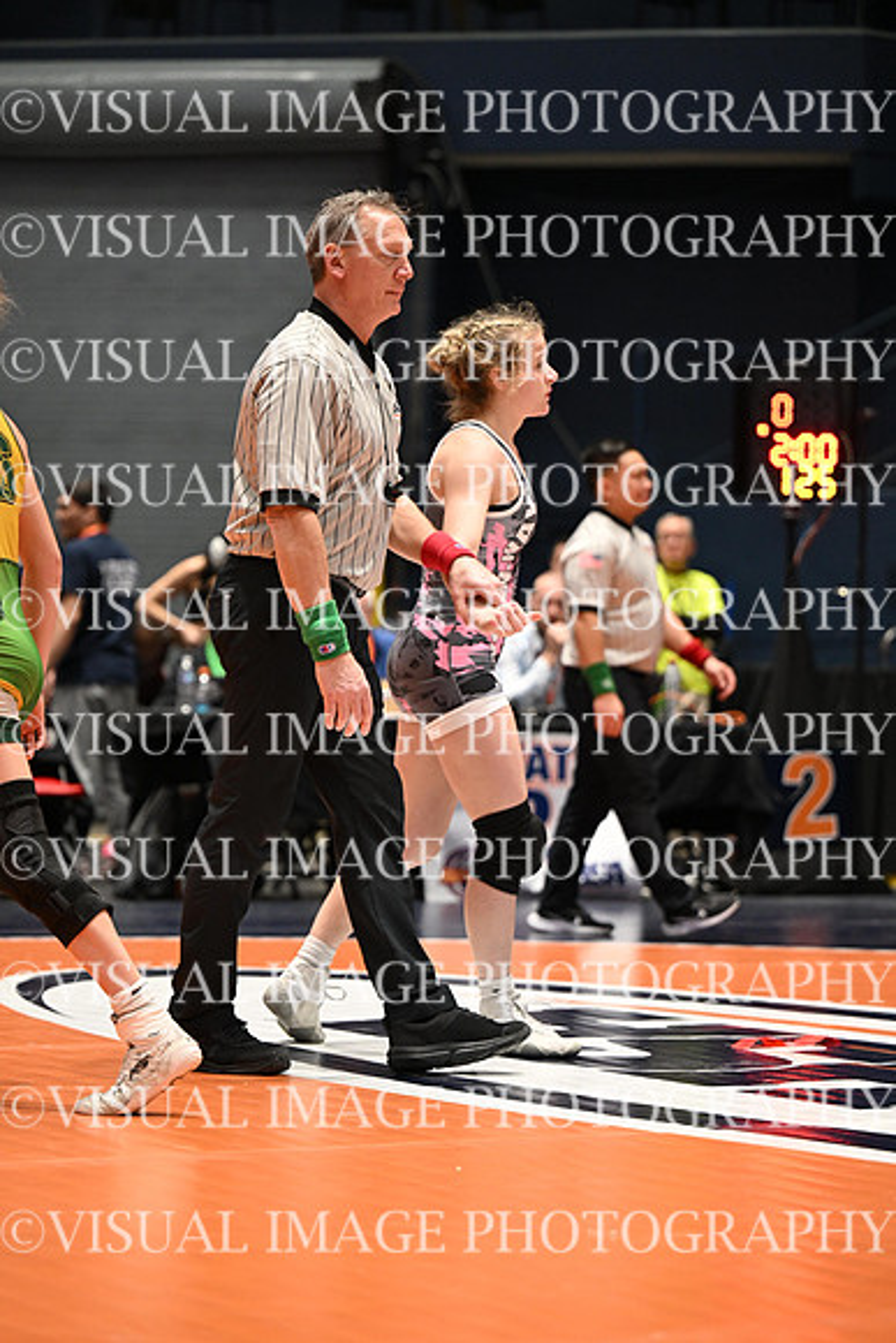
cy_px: 672
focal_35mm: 103
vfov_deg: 19.8
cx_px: 448
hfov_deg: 13.3
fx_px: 3843
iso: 3600
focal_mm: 103
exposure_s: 1/767
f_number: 2.8
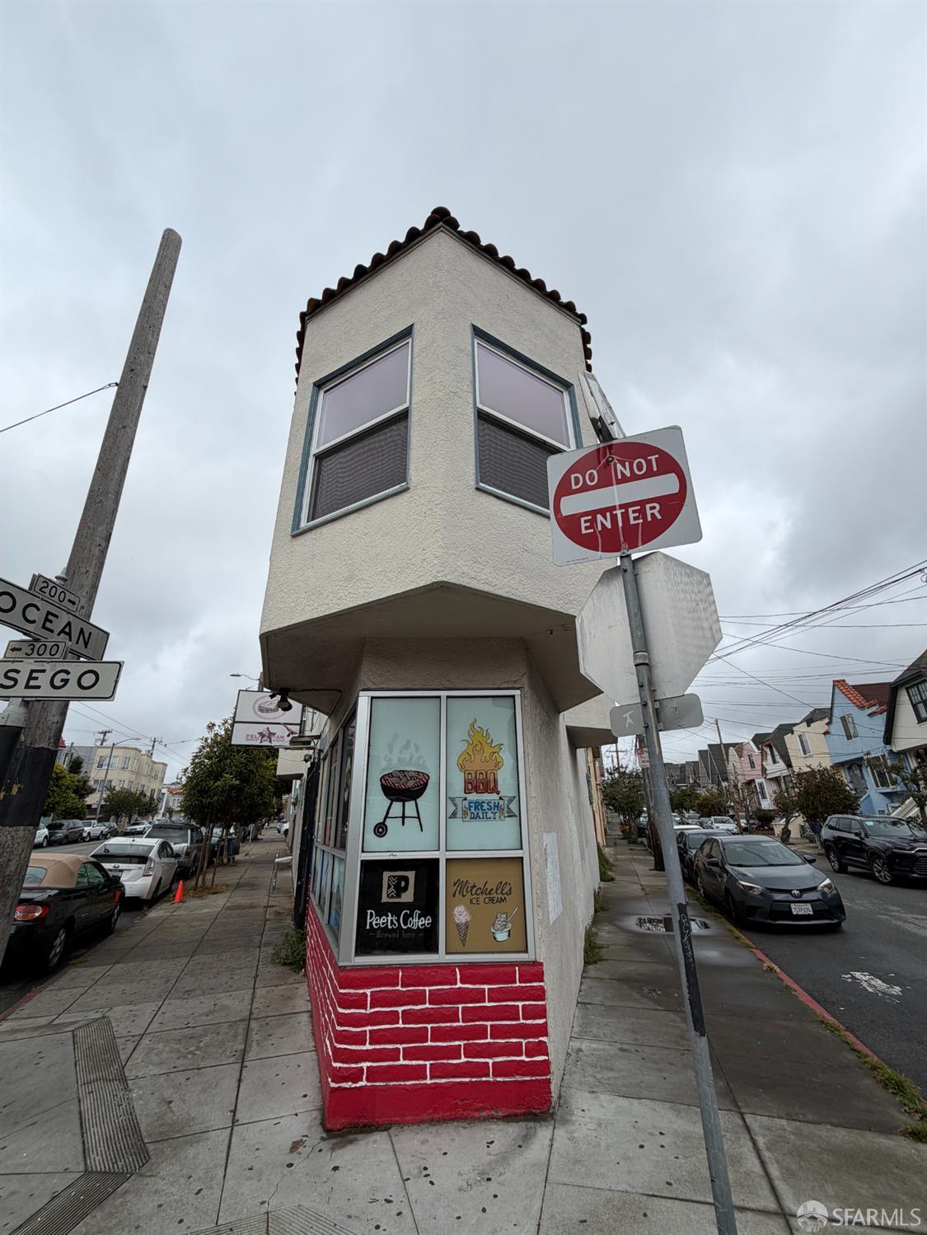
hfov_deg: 85.7
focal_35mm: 14
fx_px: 500
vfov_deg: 102.0
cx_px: 464
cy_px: 618
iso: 20
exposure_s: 1/1145
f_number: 2.2
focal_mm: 2.22
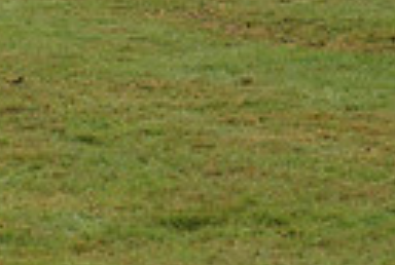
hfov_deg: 4.5
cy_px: -297
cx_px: -312
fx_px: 5026
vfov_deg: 3.0
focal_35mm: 457
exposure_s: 1/800
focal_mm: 101
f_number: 5.6
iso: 640
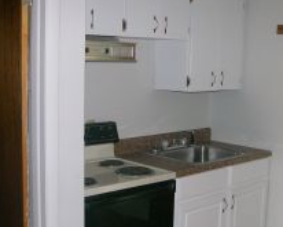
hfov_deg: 32.5
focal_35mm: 58
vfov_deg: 26.2
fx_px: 486
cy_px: 131
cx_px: 144
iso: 200
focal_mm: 8.9
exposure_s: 1/60.1
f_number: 2.8
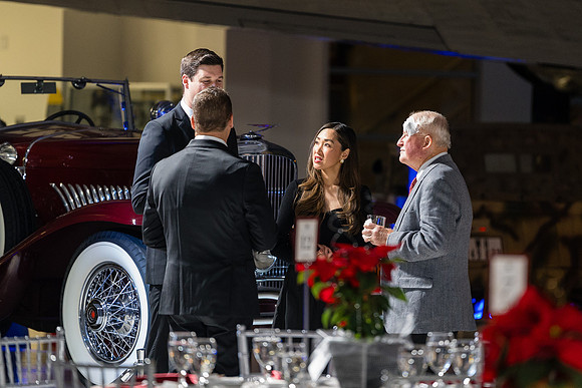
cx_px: 326
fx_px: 4124
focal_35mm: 255
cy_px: 168
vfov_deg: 5.4
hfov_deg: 8.1
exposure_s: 1/250
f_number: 2.8
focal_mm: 200
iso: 3200
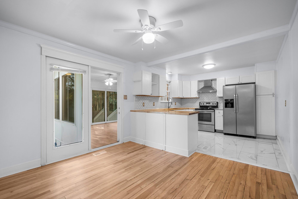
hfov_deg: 100.4
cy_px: 106
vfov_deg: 77.2
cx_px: 146
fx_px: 124
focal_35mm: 15
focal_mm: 7
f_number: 4
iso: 200
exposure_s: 1/8
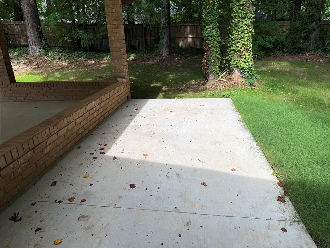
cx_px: 165
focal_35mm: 24
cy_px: 124
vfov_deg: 56.8
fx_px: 229
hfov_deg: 71.6
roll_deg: +3.2
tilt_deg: -19.9
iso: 80
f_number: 1.78
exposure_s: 1/1410
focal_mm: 6.76
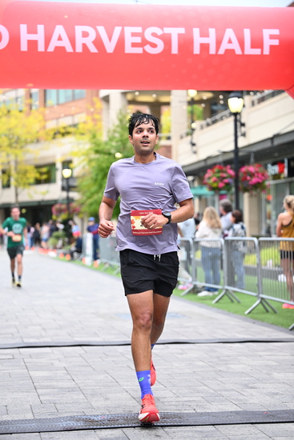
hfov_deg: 17.3
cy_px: 220
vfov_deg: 25.7
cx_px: 147
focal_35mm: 79
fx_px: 967
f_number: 2.8
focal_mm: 79
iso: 1250
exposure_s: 1/1600
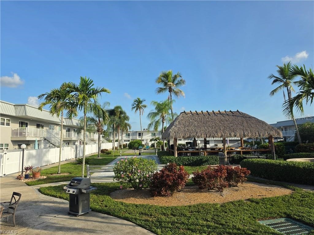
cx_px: 157
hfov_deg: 73.9
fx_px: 209
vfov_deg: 58.9
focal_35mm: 23
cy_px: 118
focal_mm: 6.5
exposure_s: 1/4432
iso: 64
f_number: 1.4
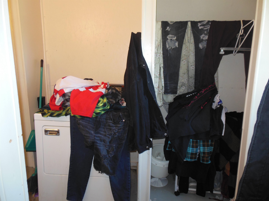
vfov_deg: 54.9
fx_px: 194
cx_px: 134
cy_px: 100
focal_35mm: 25
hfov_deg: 69.4
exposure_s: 1/25
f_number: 3.2
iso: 200
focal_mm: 4.5
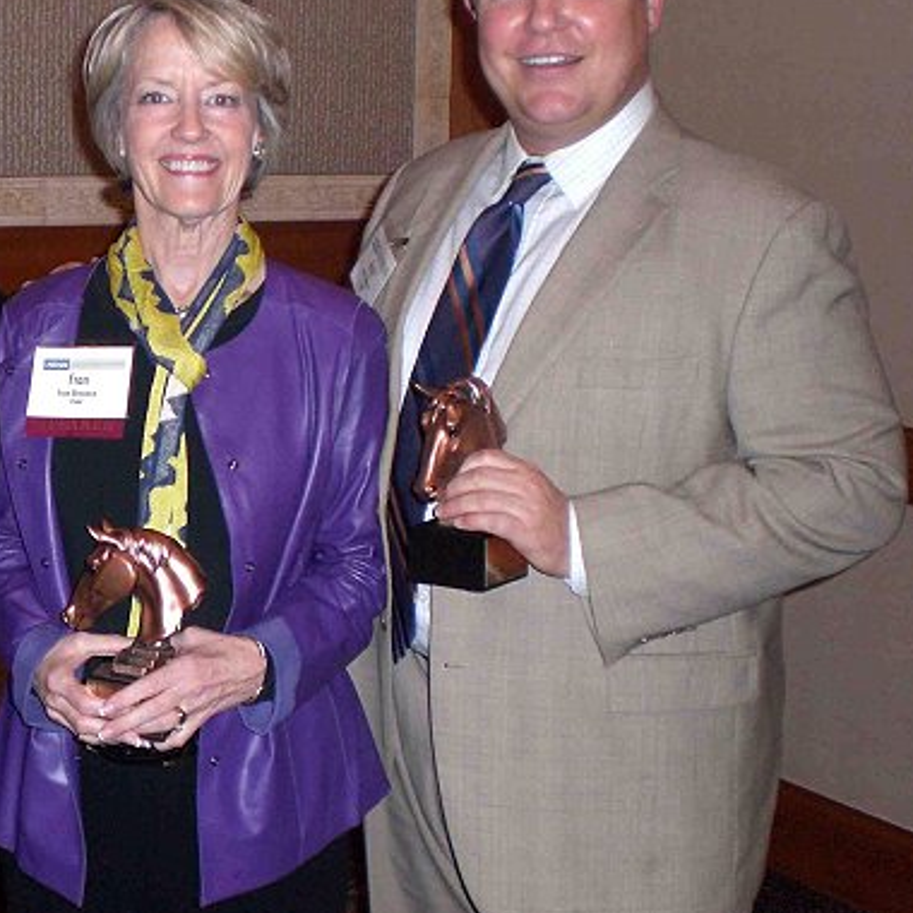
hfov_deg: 28.4
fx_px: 1761
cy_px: 358
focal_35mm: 59
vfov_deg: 29.0
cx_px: 174
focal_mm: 6.3
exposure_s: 1/60
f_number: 3.1
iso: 200
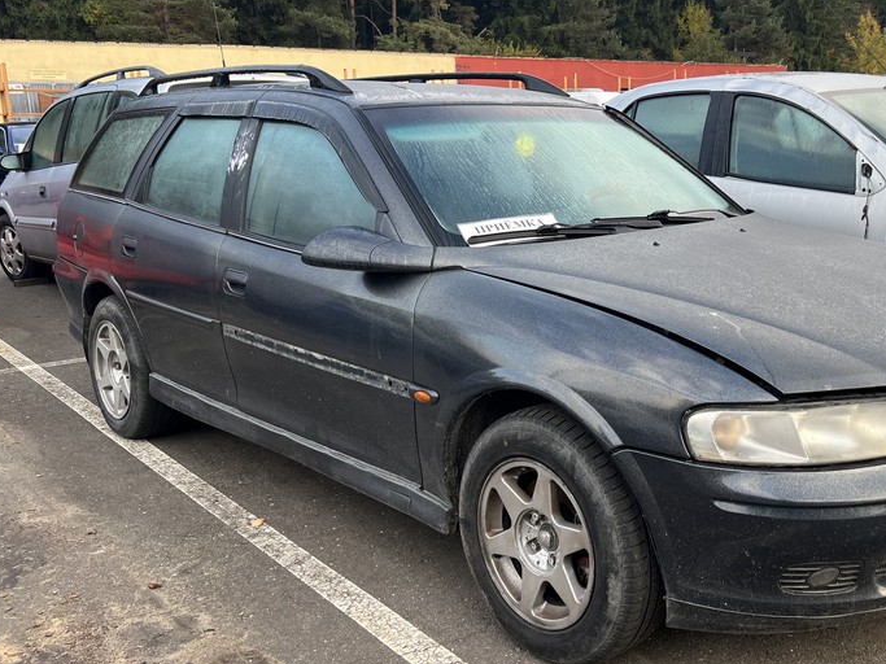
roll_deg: +1.8
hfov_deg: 46.9
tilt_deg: -10.6
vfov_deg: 36.8
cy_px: 328
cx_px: 606
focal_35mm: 39
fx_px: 998
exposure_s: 1/222
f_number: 1.5
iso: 40
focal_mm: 5.7
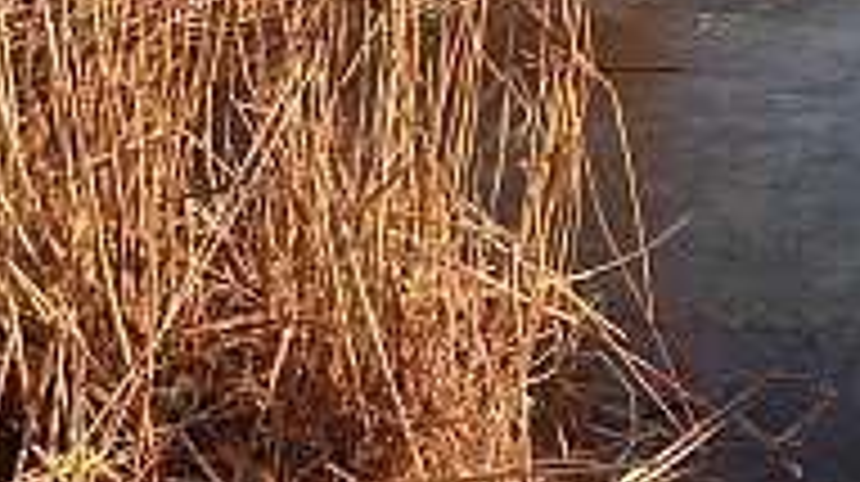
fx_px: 1823
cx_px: 1099
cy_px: -155
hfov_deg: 23.6
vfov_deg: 14.4
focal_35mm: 80
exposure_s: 1/200
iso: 100
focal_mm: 4.7
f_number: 3.3
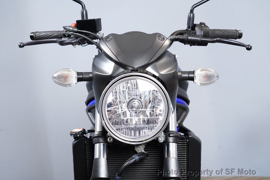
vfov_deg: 21.3
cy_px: 90
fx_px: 480
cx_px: 135
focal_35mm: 64
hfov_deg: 31.4
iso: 5000
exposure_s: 1/125
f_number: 7.1
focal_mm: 64
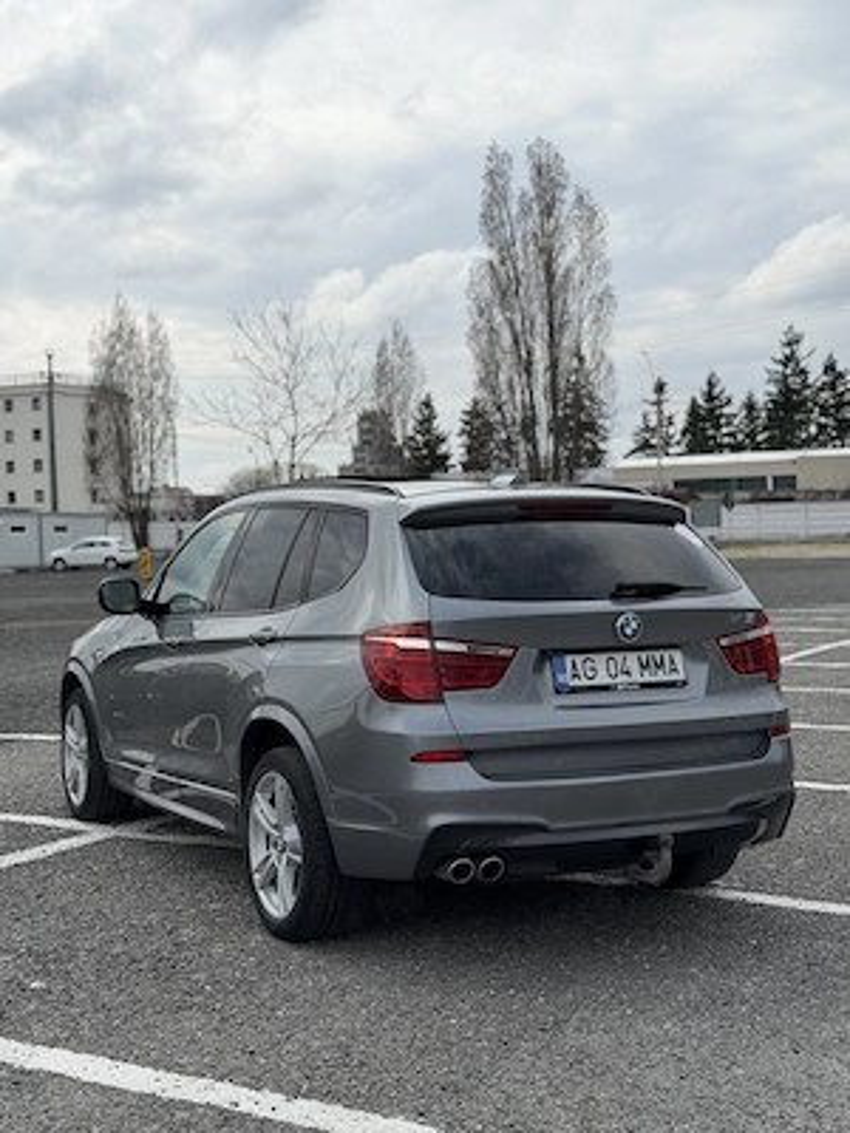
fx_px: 1572
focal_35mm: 48
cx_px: 425
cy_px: 566
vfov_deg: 39.7
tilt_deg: -1.1
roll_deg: +0.6
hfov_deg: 30.3
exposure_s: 1/6536
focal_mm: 6.76
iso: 64
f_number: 1.78
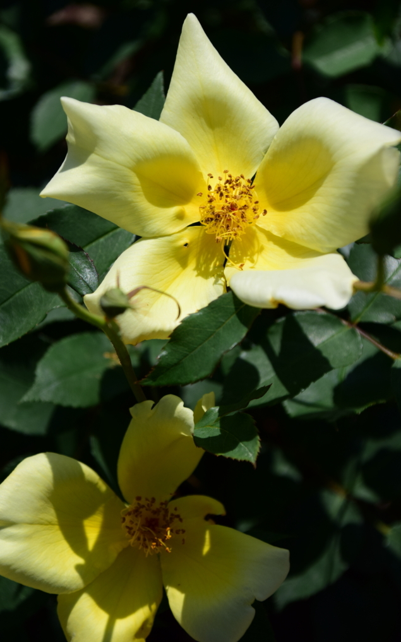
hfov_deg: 11.3
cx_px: 191
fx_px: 2021
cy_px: 319
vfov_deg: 18.1
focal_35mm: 116
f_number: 5.3
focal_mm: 75
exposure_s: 1/4000
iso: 400
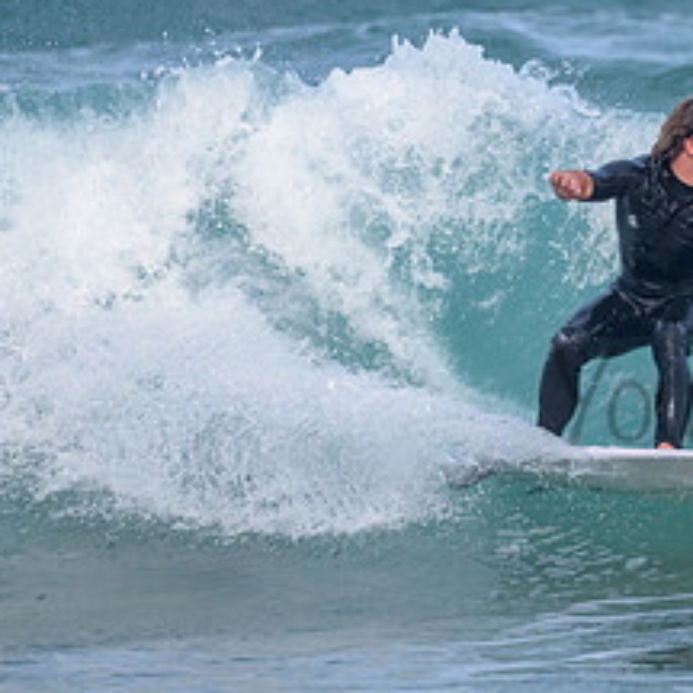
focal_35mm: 1397
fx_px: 31642
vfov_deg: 1.3
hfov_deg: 1.3
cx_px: 676
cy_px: 227
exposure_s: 1/2000
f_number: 5.6
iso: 280
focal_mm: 500
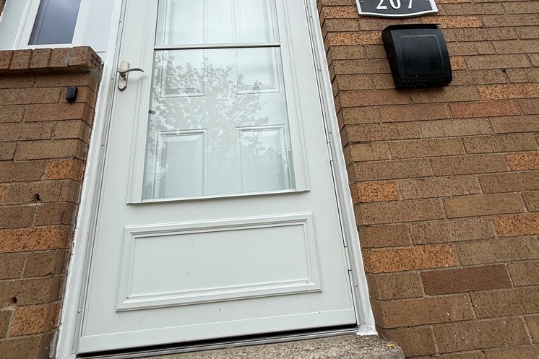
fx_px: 299
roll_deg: +4.0
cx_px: 270
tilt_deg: +23.1
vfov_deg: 60.6
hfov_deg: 84.0
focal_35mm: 20
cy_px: 124
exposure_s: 1/613
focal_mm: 2.22
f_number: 2.2
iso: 50
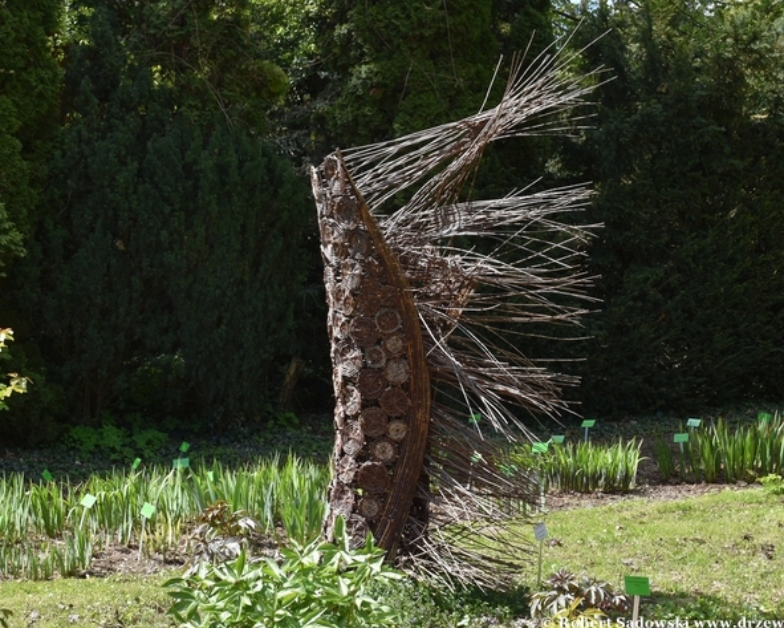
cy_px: 312
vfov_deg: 21.3
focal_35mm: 72
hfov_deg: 26.4
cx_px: 390
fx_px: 1671
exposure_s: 1/160
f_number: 8
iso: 100
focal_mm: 42
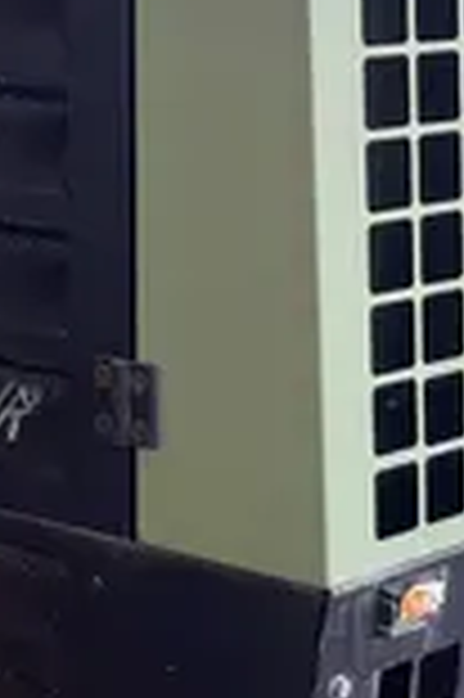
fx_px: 2480
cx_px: 414
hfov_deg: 10.6
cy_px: 281
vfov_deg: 16.0
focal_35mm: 128
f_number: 1.6
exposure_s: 1/362
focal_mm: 5.1
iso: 50
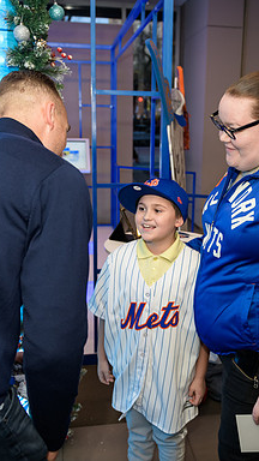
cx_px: 167
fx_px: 464
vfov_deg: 52.8
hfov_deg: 31.0
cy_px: 230
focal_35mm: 38
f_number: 3.2
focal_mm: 24
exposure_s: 1/125
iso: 400
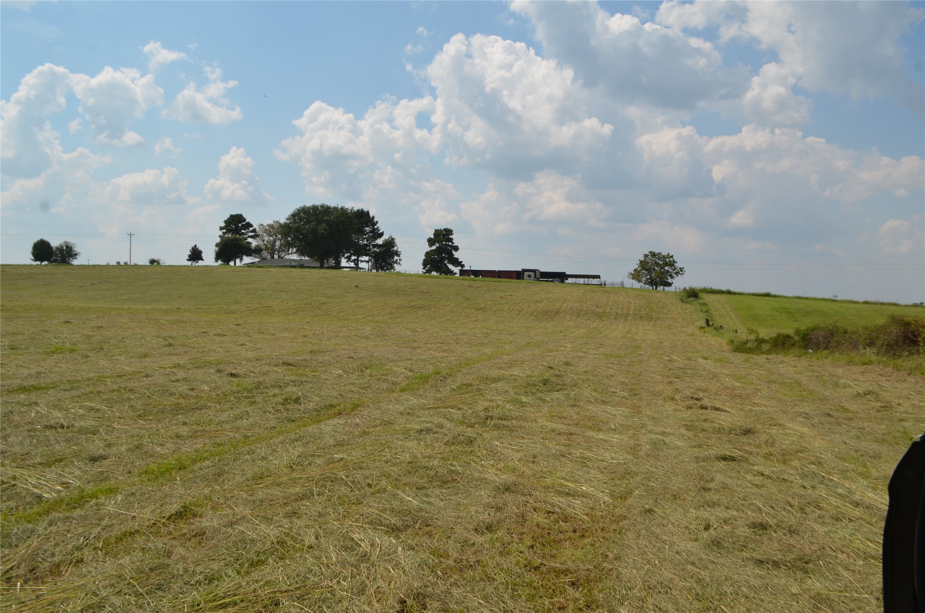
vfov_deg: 39.8
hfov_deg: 57.3
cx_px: 462
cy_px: 306
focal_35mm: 33
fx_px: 846
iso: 100
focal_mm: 22
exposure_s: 1/320
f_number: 9
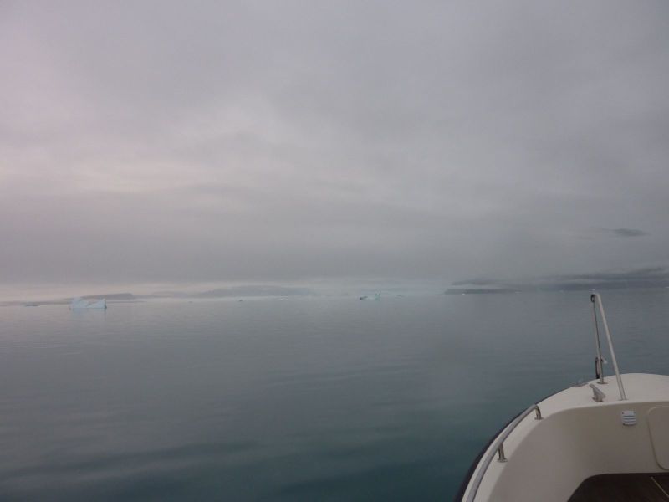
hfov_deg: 69.4
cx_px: 334
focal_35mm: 25
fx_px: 483
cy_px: 251
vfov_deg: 54.9
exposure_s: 1/60
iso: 80
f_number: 3.3
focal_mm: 4.1
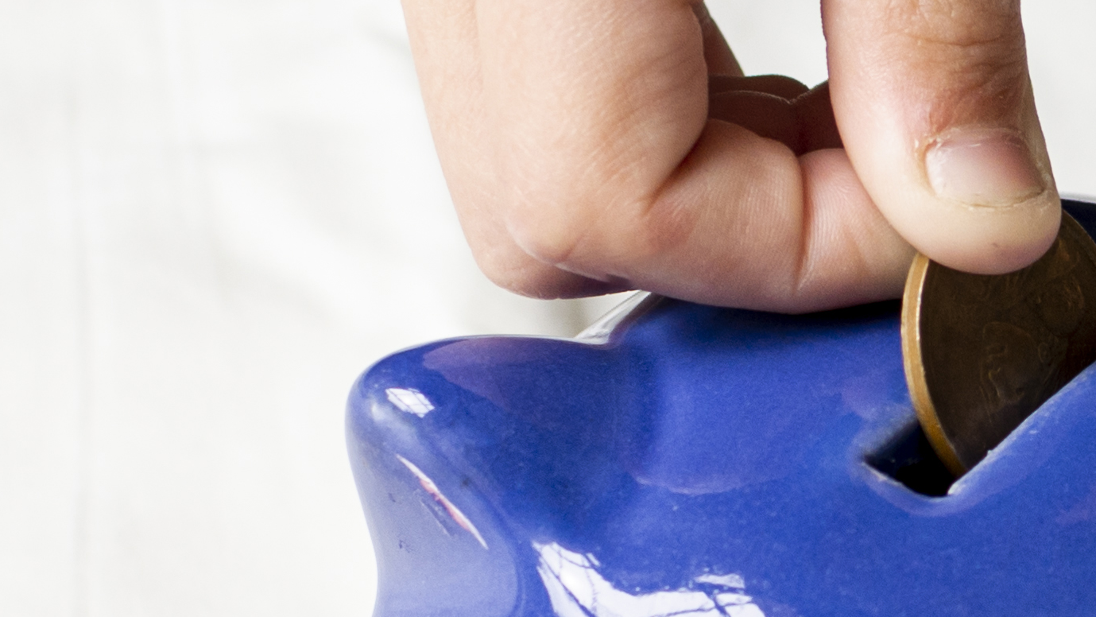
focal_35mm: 239
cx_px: 1141
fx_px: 6954
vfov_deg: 5.1
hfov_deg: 8.9
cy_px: 817
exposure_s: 1/125
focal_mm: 35
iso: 200
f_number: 4
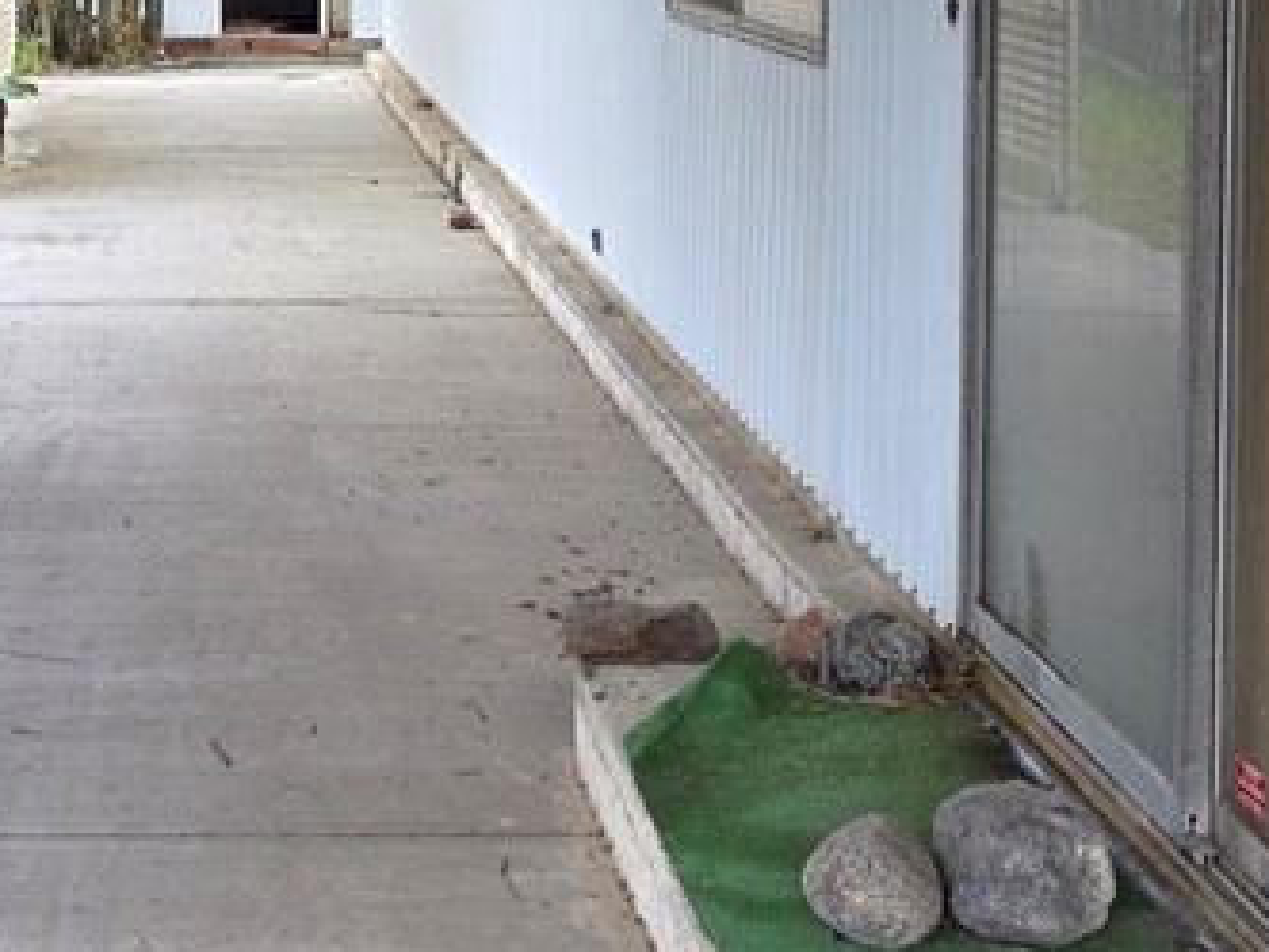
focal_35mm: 71
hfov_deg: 26.9
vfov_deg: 20.0
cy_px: -19
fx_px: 2603
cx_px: 256
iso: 100
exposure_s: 1/180
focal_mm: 6.3
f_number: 1.7
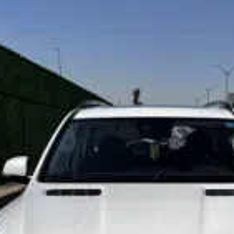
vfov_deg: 25.1
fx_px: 497
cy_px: 237
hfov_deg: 26.3
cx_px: 163
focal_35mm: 65
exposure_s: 1/5882
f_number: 1.5
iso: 50
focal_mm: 5.7
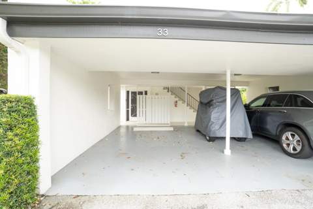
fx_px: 139
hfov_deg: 96.7
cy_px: 104
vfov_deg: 73.7
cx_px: 156
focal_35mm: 16
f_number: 8
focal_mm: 16
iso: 400
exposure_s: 1/30
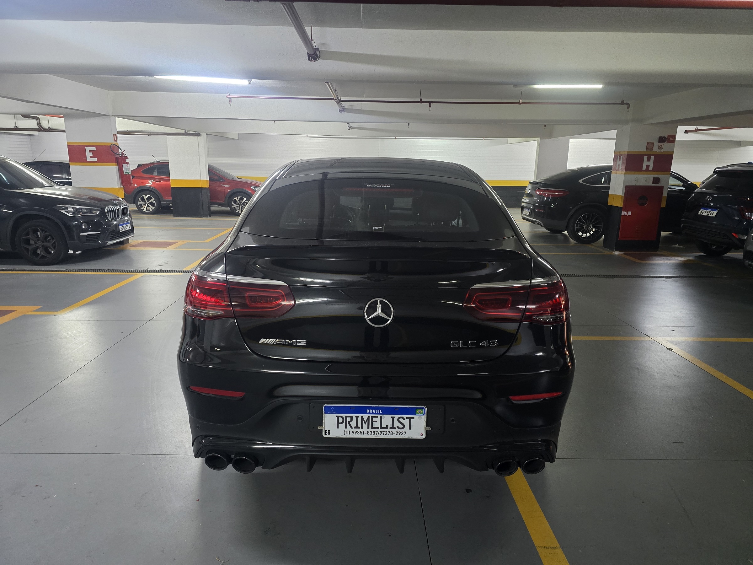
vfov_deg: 58.9
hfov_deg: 73.9
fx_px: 500
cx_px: 376
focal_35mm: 23
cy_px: 282
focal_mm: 6.3
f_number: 1.7
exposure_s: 1/20
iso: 1250
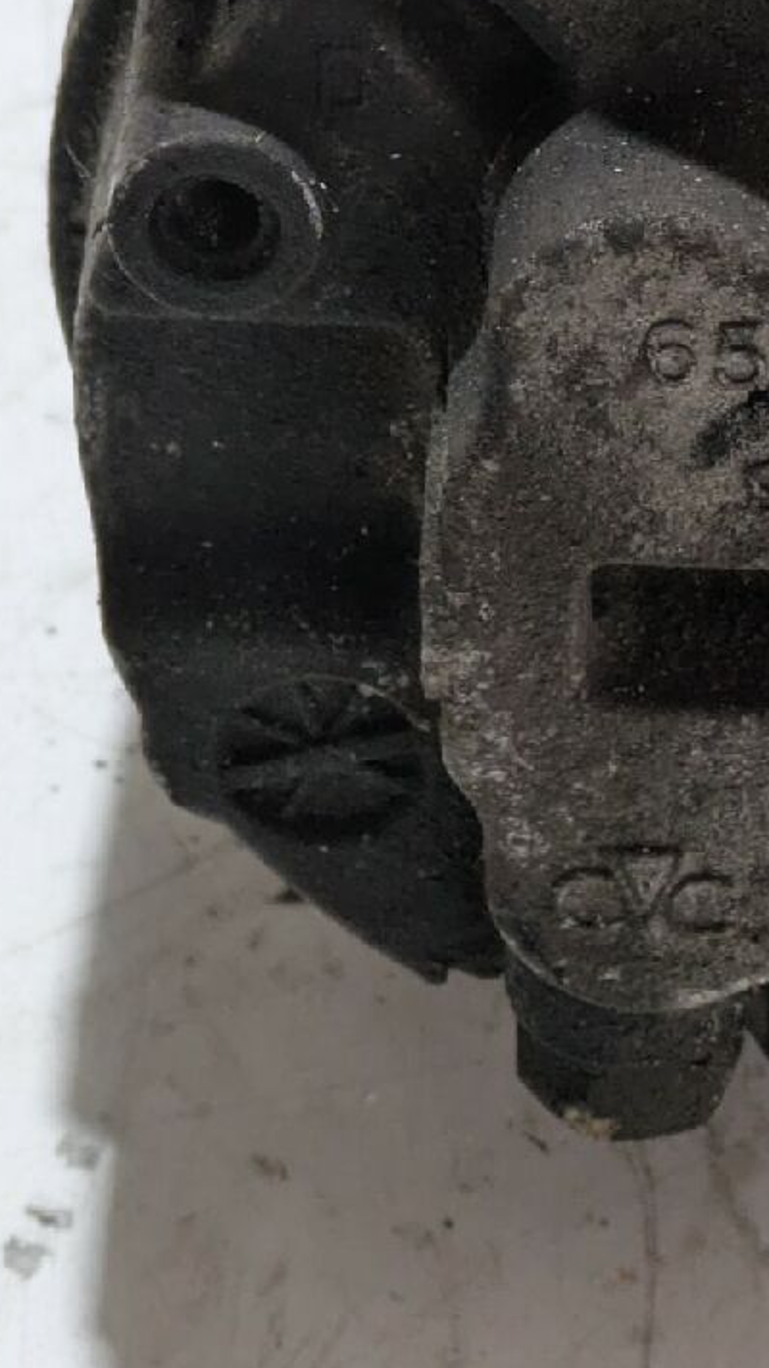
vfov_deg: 14.1
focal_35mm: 150
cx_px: 740
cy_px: -10
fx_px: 5437
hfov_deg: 8.1
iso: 98
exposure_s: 1/50
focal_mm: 5.43
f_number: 1.89
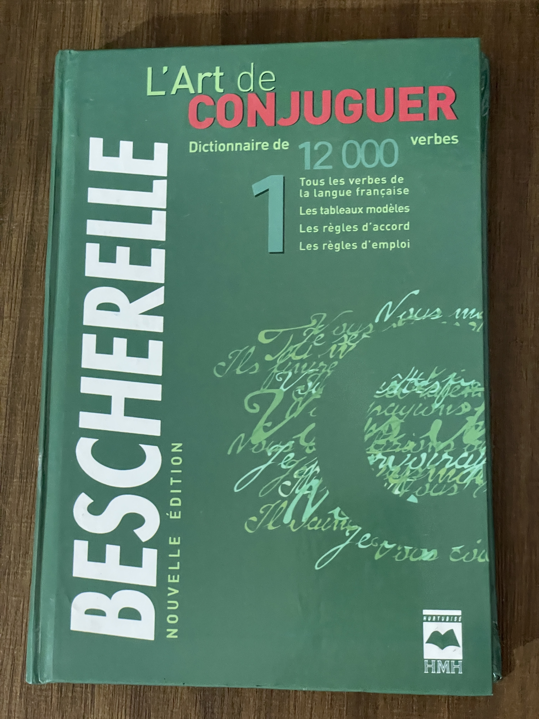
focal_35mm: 52
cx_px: 270
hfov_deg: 28.0
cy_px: 360
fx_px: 1080
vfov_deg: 36.8
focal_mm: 6
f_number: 2
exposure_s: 1/33
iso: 1000
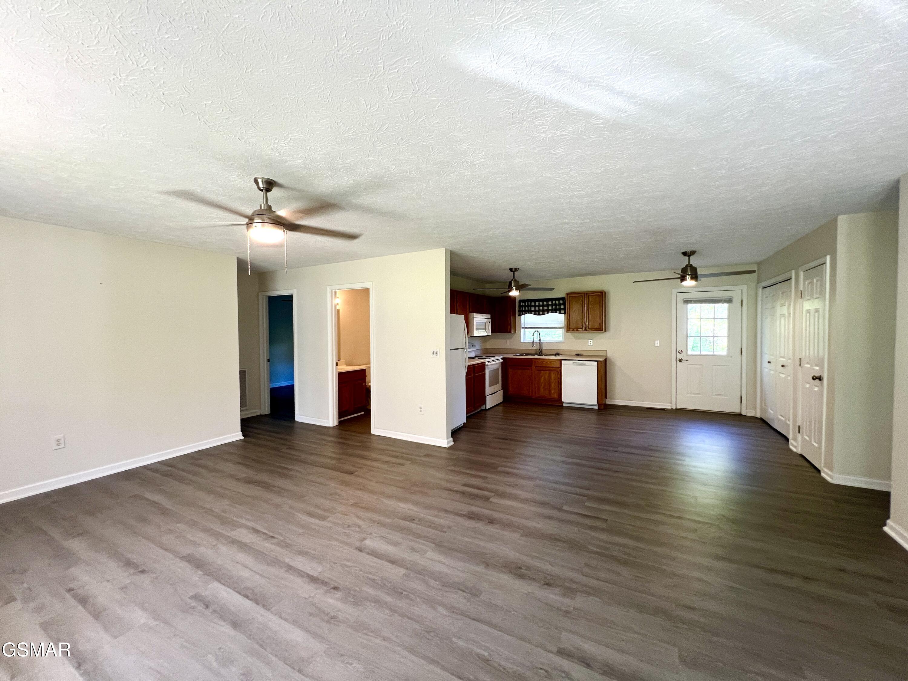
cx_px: 454
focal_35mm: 13
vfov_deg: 89.9
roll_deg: +0.6
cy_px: 340
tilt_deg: -1.7
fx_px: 341
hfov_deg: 106.2
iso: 160
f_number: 1.8
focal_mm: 1.57
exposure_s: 1/60
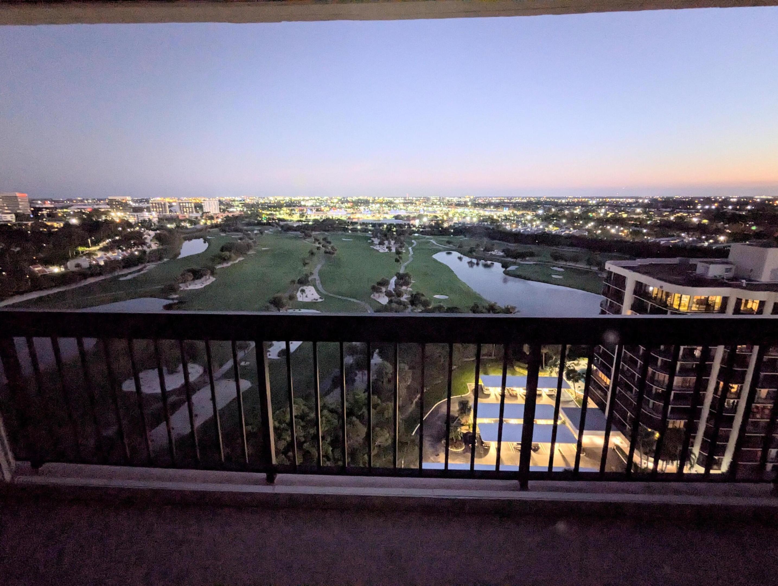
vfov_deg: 78.3
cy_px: 293
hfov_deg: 94.4
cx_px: 389
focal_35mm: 16
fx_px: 360
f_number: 2.2
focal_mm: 2.35
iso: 1607
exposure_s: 1/14.9
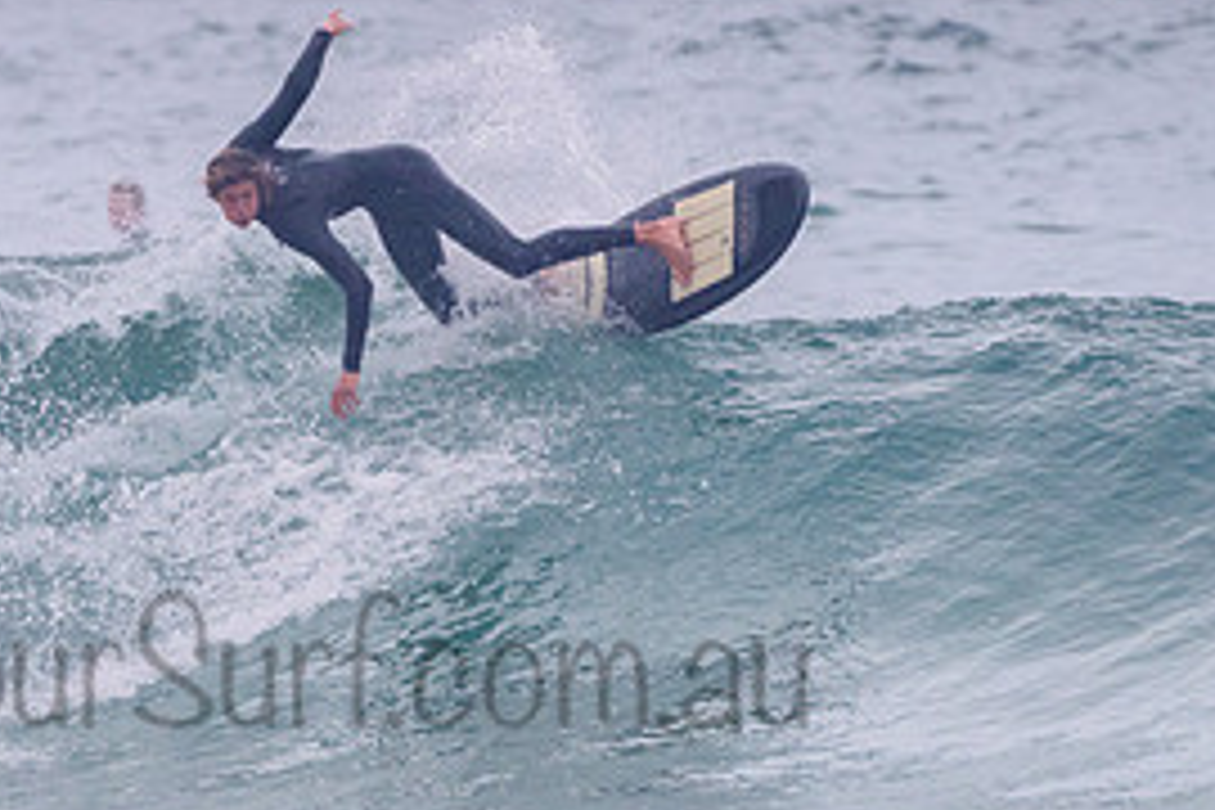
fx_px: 44378
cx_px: 331
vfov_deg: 1.0
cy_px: 441
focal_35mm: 1315
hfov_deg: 1.6
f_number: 5.6
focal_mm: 500
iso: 1100
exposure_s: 1/2000
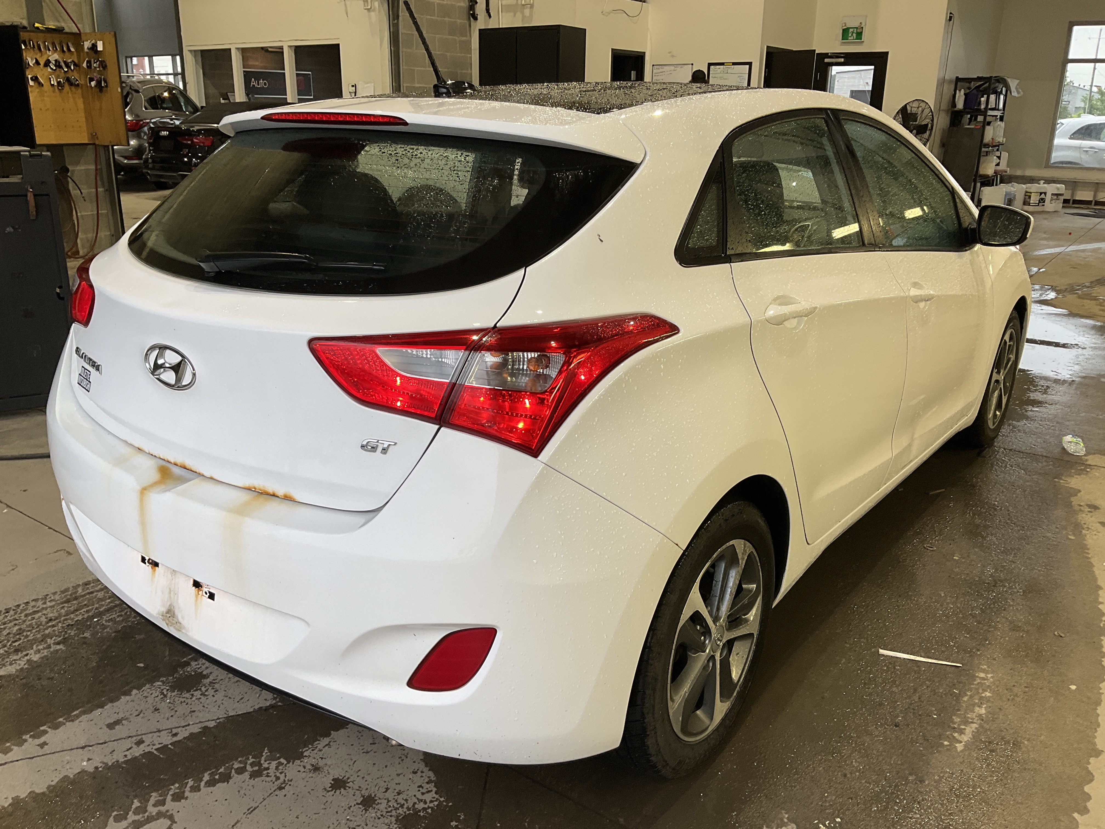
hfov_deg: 61.7
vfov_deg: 48.2
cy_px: 414
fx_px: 926
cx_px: 552
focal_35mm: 29
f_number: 1.8
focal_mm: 3
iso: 40
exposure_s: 1/120
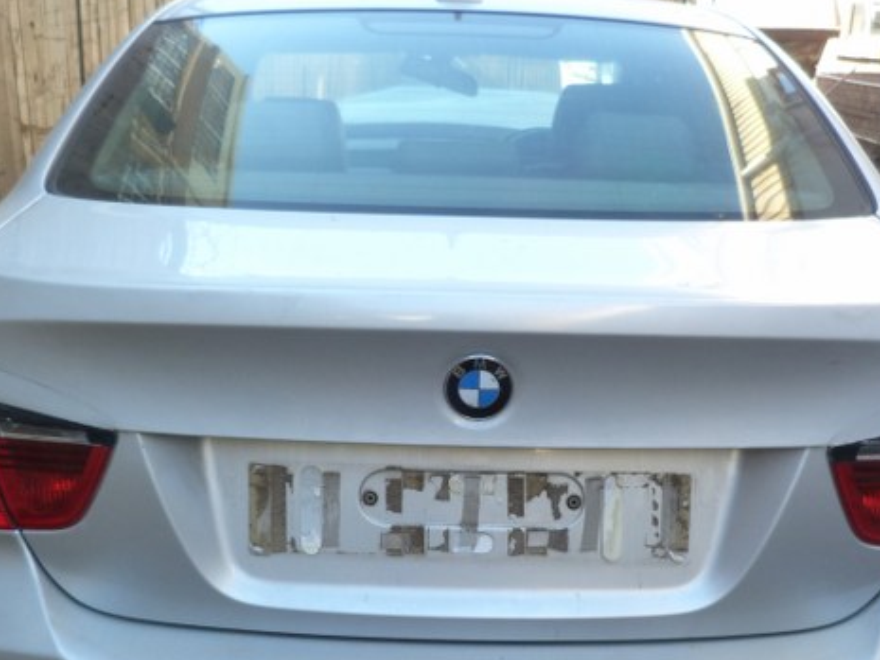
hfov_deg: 43.8
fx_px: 1093
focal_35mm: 43
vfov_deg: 33.3
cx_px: 447
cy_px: 441
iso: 125
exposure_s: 1/60
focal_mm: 4.5
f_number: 2.8
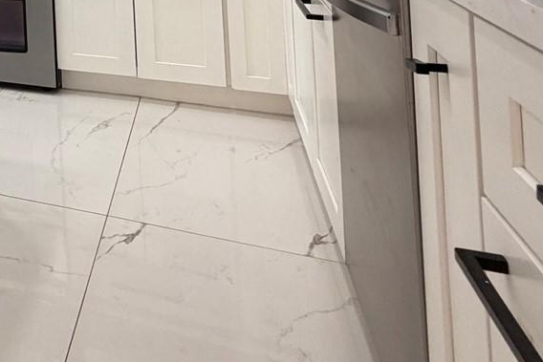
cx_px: -85
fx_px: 619
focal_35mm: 41
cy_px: -139
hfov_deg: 37.6
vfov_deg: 26.3
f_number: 2.2
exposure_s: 1/120
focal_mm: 2.22
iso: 250
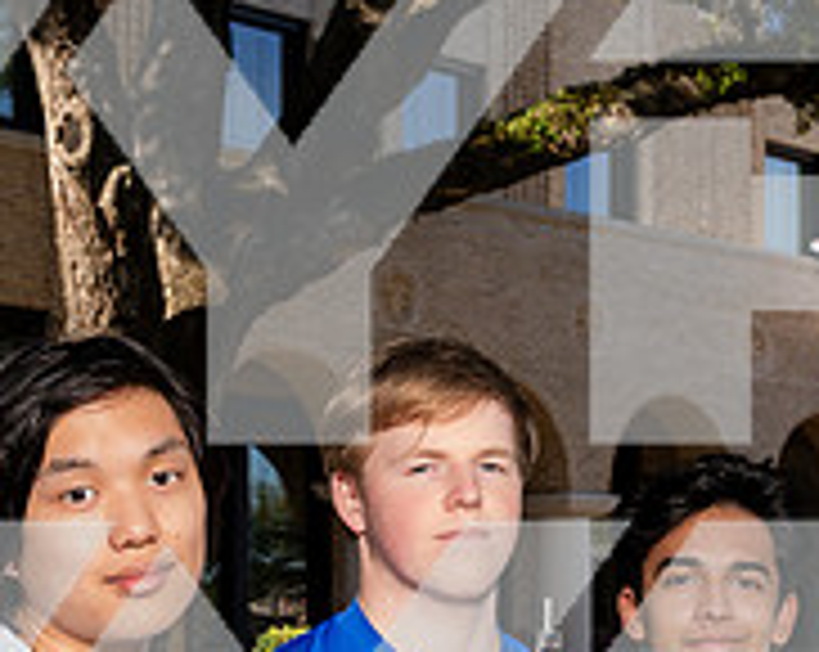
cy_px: 781
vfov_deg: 13.7
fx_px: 2638
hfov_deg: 17.6
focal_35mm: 109
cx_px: 420
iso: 400
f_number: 8
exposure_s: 1/250
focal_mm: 31
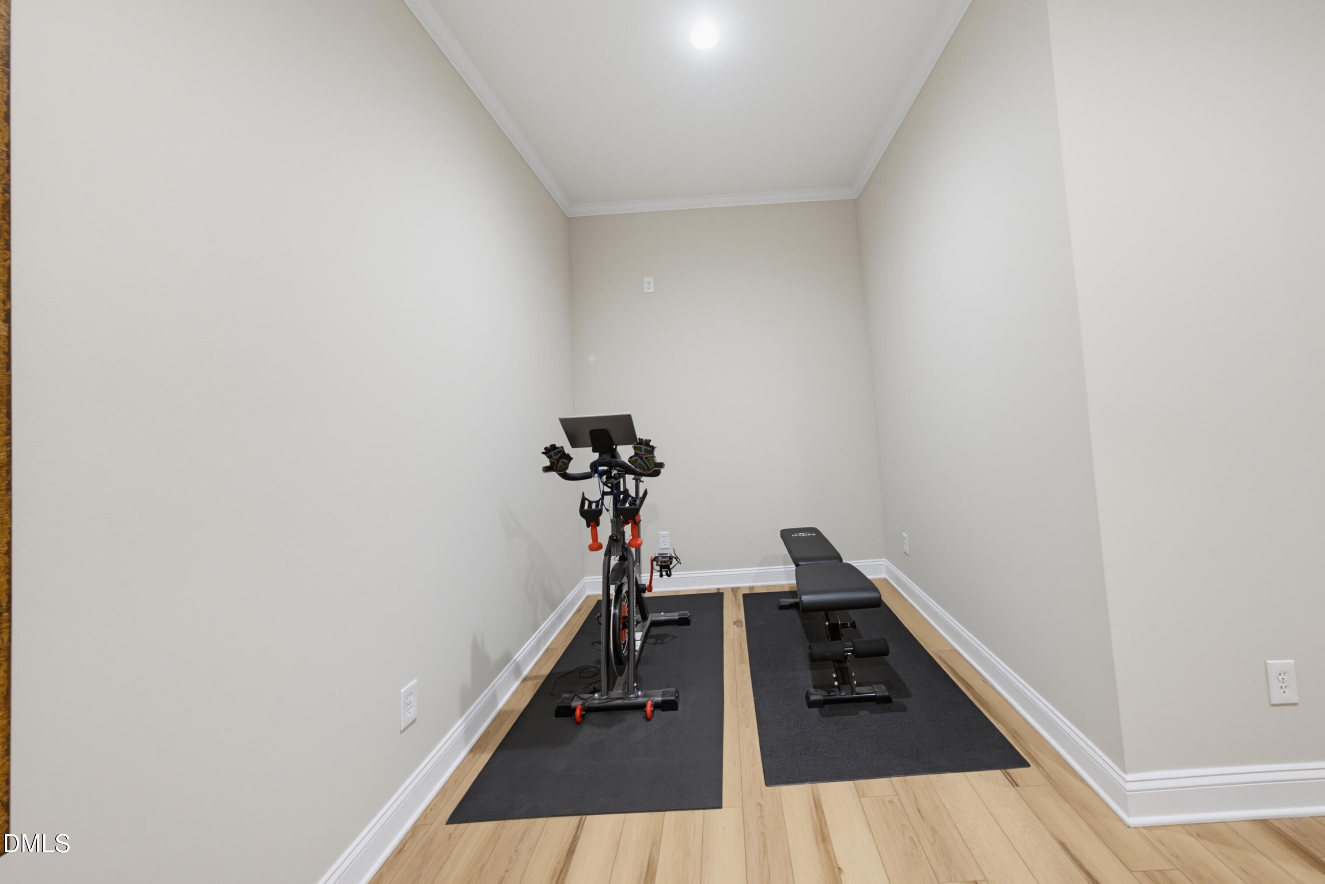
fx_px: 442
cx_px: 662
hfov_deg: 112.6
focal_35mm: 12
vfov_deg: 90.1
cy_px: 442
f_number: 7.1
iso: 800
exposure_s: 1/1.25
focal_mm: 12
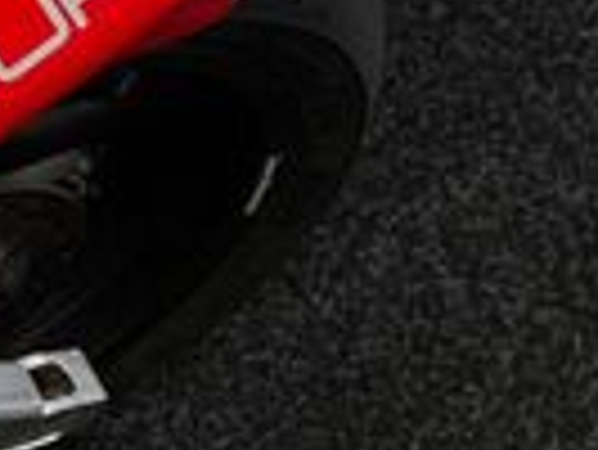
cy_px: -324
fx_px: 2161
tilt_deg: -37.1
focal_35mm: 125
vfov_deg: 11.2
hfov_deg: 14.5
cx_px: -346
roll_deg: +2.2
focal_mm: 5.1
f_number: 1.6
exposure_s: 1/100
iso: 125
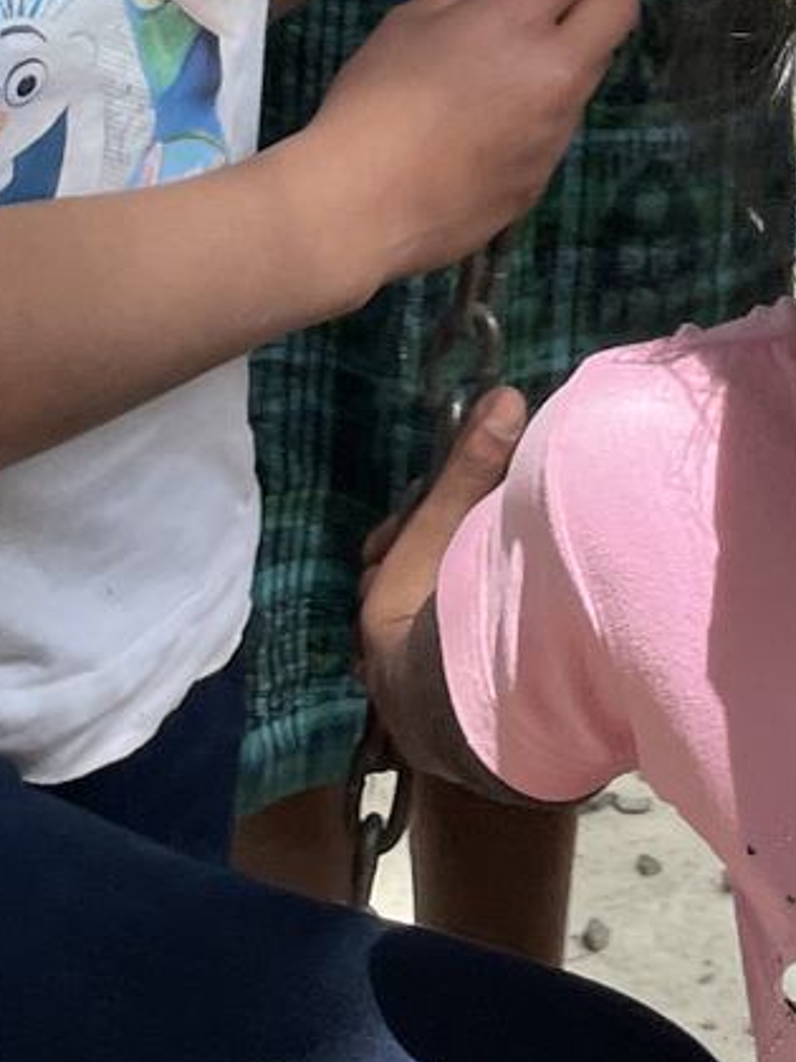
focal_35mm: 132
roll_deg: -0.9
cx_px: 892
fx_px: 4047
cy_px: -858
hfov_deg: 11.1
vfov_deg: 13.4
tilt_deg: -8.7
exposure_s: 1/1825
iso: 32
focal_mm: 4.2
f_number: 1.6
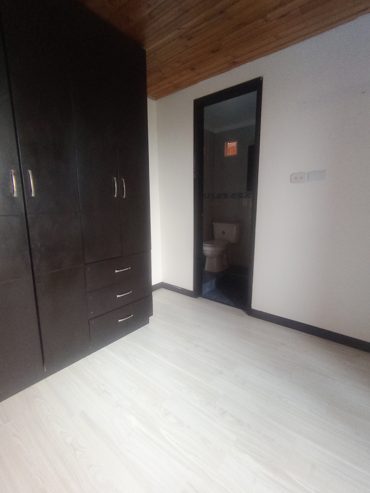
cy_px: 246
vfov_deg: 91.0
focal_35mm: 17
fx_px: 242
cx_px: 185
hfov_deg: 74.7
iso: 221
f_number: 2.2
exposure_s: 1/30
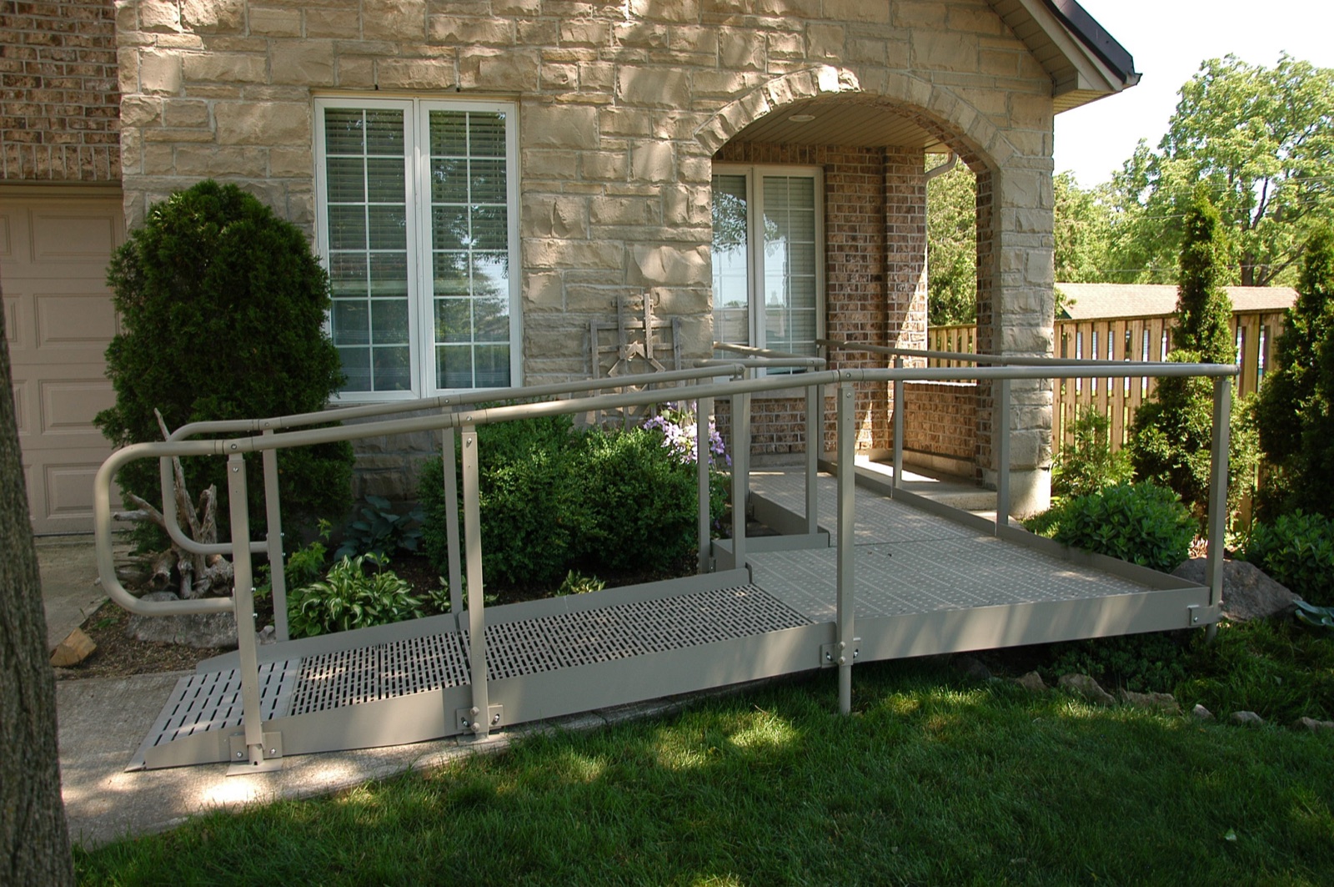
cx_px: 667
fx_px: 999
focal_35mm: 27
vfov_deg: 47.8
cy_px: 444
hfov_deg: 67.4
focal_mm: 18
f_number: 5
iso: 200
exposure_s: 1/180
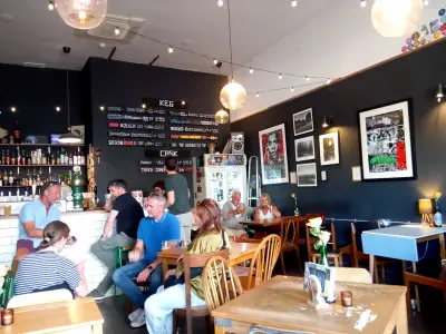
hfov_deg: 63.4
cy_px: 167
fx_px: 361
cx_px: 223
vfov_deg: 49.7
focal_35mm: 28
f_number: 2
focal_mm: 3.54
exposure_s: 1/25.1
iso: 465
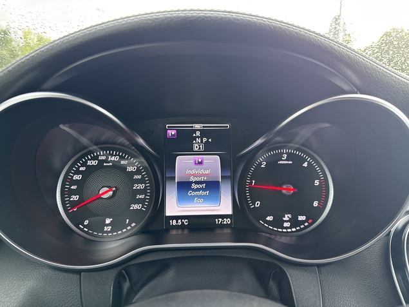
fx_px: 284
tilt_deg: -11.1
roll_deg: +0.3
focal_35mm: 24
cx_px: 204
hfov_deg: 71.6
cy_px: 154
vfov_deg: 56.8
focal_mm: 6.76
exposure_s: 1/54
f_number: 1.78
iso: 400
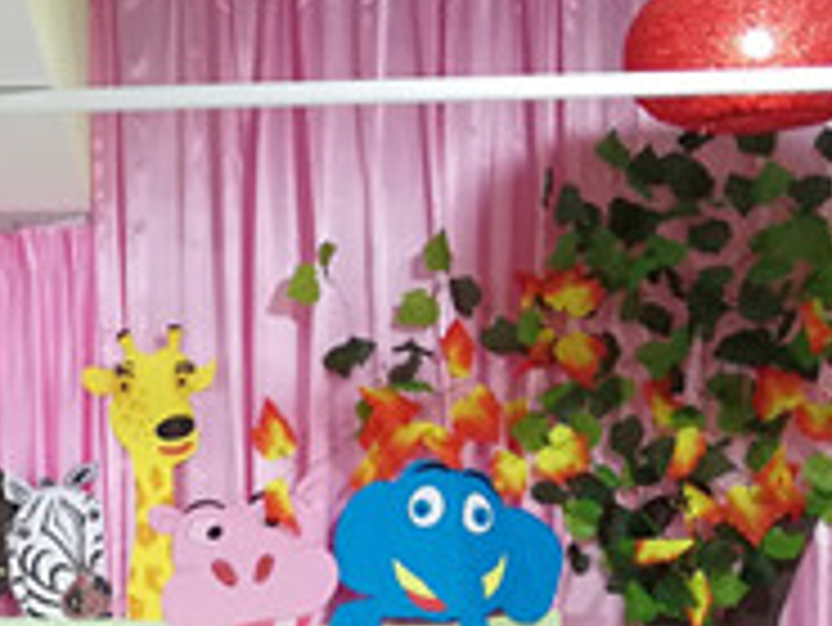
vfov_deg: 16.2
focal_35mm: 89
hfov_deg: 21.1
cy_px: 682
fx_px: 2141
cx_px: -31
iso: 160
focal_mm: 3.83
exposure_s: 1/50
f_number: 1.8
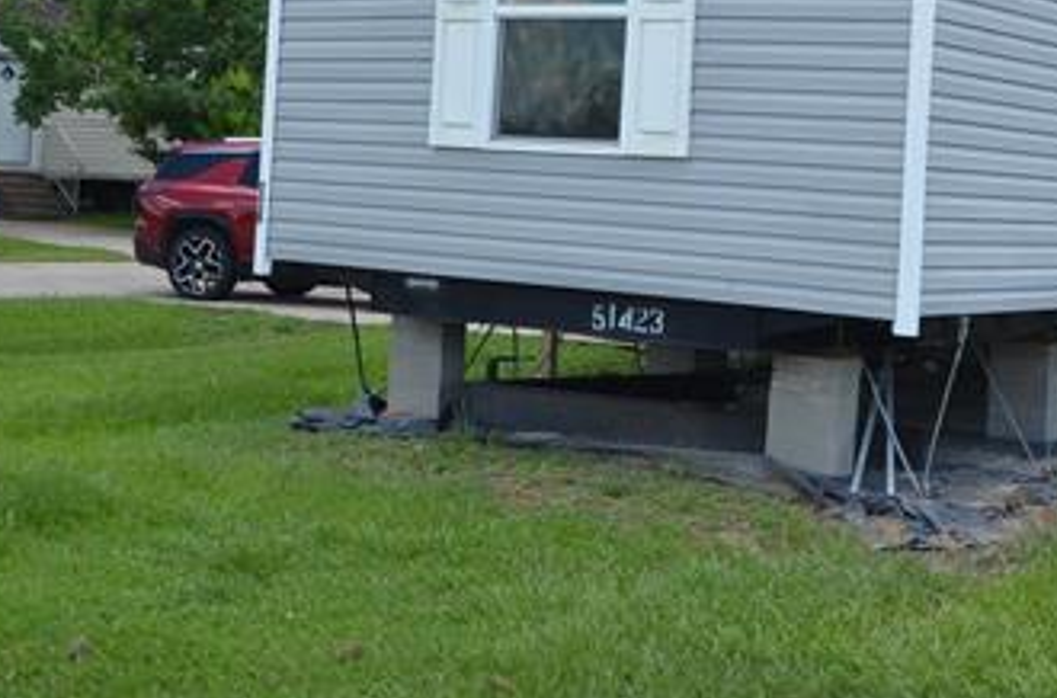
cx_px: 926
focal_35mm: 64
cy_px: 123
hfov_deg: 30.3
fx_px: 1874
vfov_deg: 20.8
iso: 200
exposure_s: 1/250
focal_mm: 22
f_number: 8
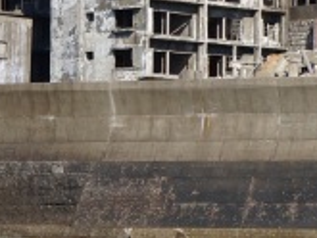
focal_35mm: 227
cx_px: 169
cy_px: -46
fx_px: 2080
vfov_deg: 6.5
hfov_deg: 8.7
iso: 200
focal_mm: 26
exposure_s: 1/320
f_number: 13
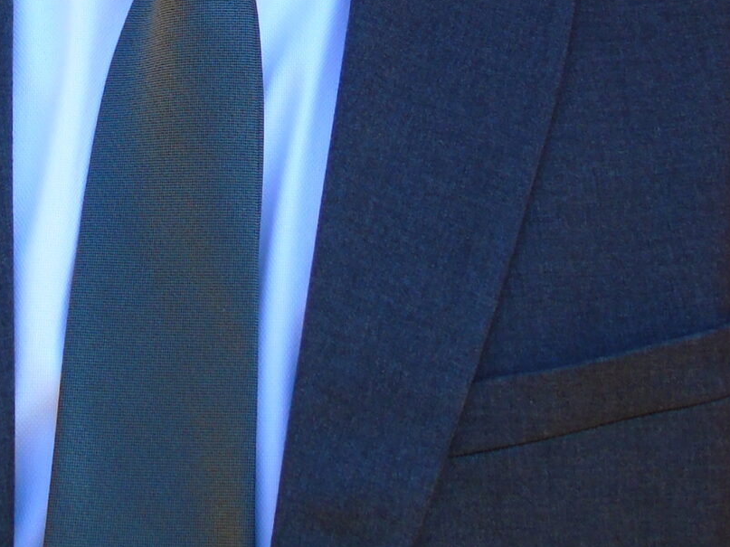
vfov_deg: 14.7
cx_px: 233
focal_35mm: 92
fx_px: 1940
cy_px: -317
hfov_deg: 21.2
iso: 80
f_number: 3.6
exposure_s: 1/160
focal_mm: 5.2
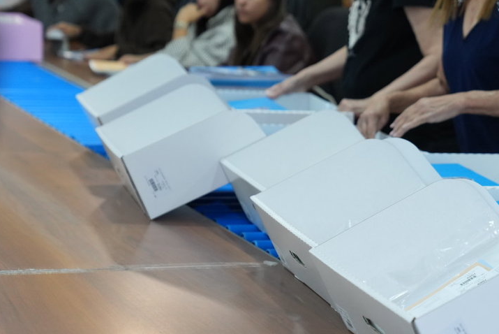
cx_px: 323
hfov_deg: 14.9
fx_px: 1900
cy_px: 259
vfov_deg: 10.0
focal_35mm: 137
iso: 1600
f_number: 3.5
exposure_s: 1/160
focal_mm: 70
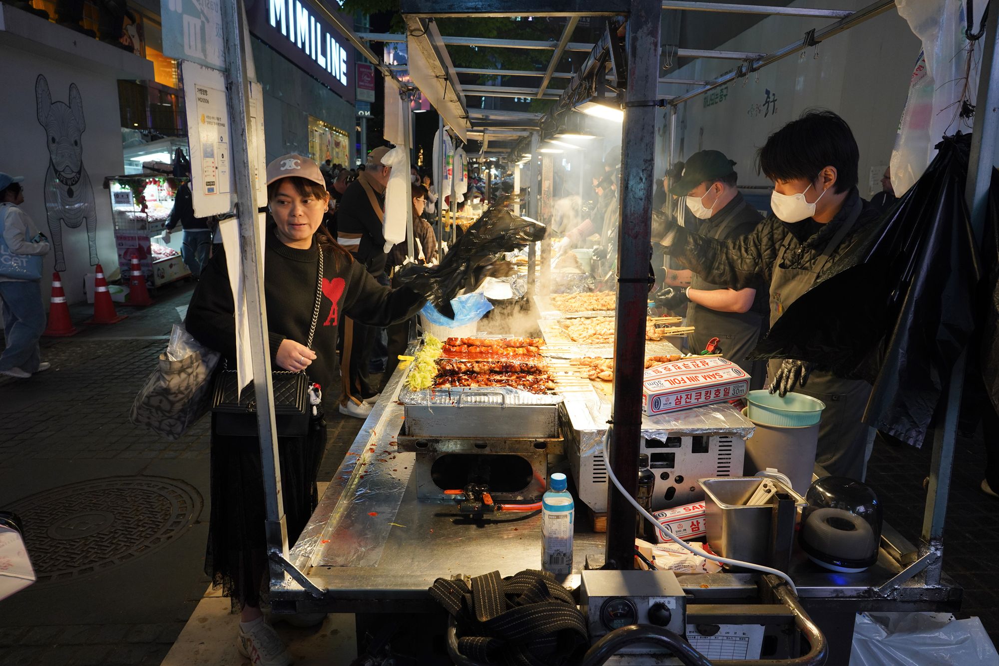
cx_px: 500
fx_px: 666
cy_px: 333
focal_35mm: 24
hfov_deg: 73.7
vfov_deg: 53.1
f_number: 7.1
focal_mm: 24
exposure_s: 1/100
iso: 800
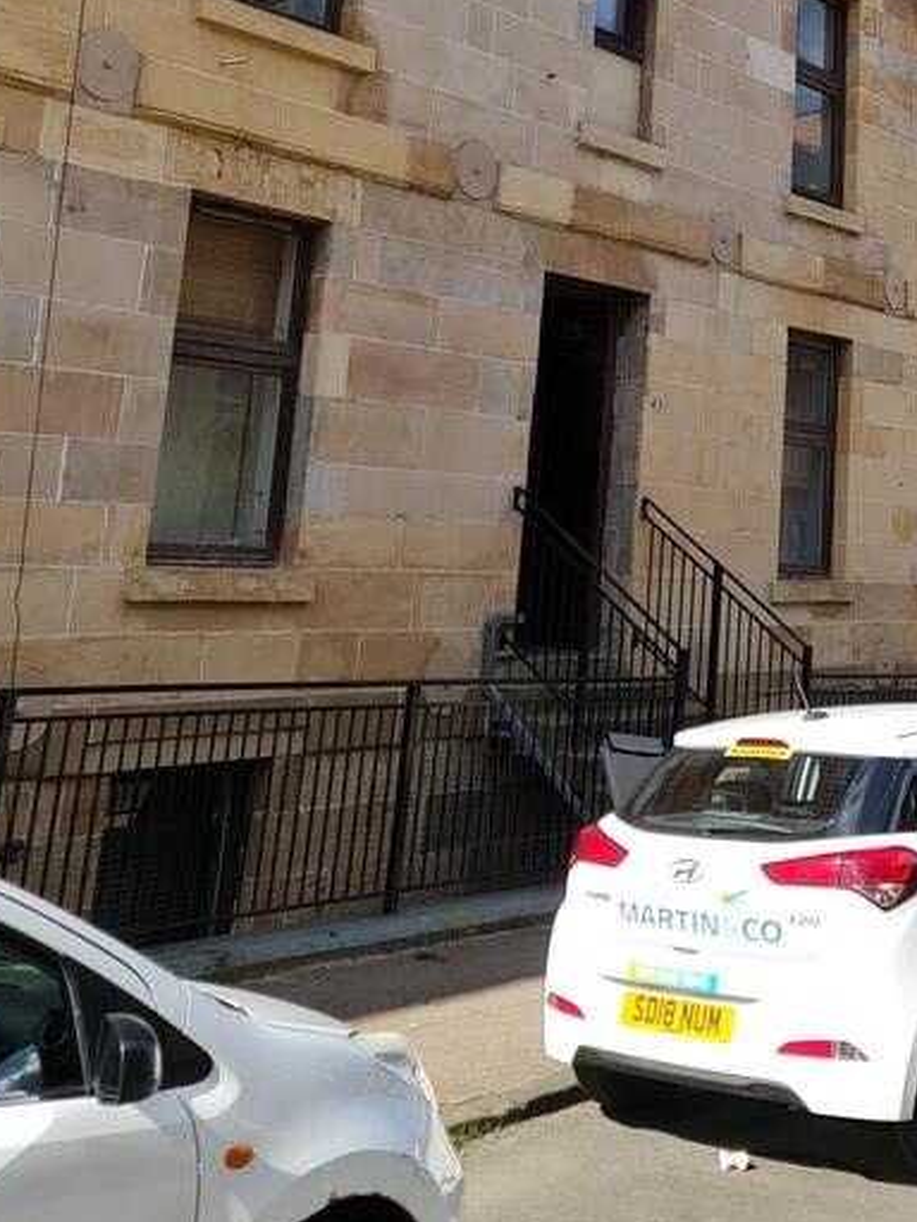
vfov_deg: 36.3
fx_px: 1766
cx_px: 845
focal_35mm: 50
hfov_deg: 27.9
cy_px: 165
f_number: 1.8
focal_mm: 7
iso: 50
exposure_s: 1/673
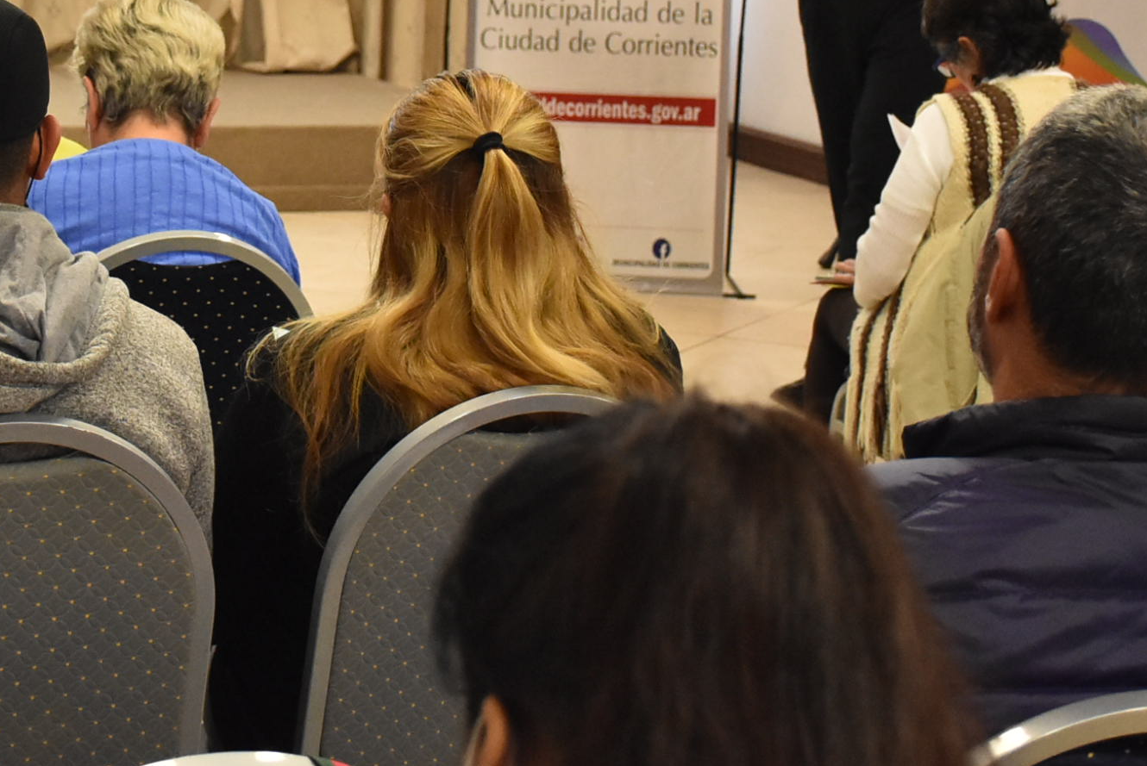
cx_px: 276
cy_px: 3
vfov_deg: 14.8
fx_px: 2905
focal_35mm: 91
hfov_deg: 22.1
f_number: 4.5
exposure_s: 1/80
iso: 2500
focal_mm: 27
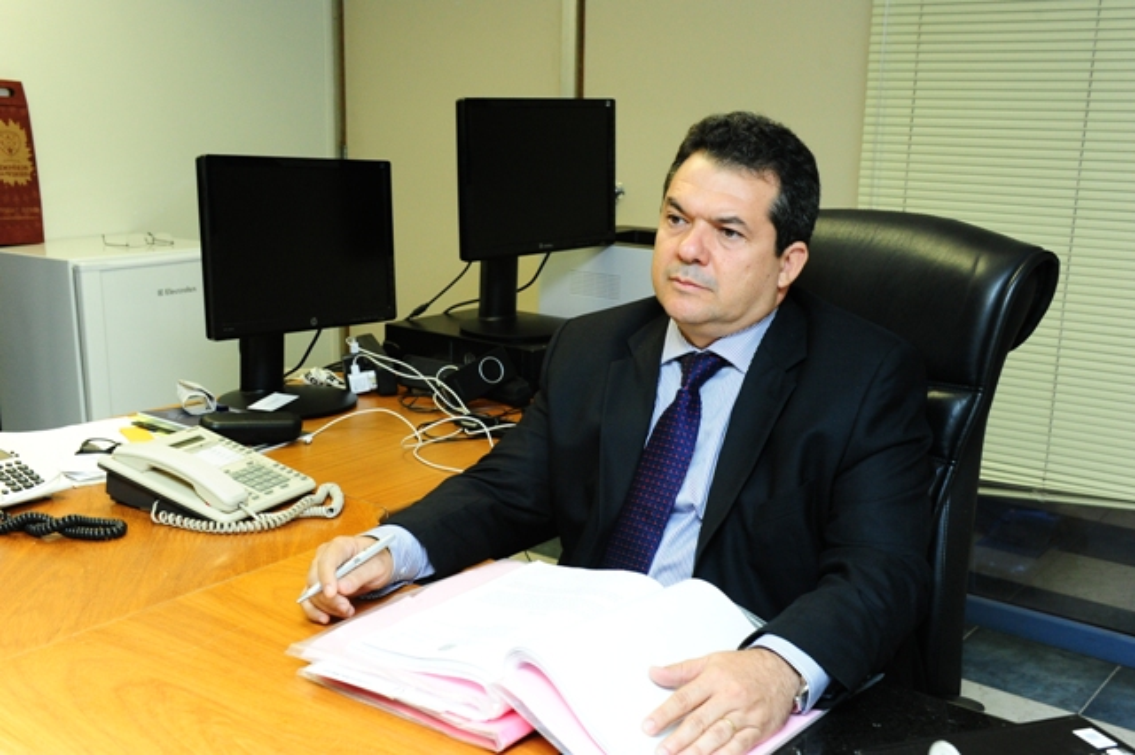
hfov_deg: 46.4
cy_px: 378
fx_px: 1323
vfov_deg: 31.9
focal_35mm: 42
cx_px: 568
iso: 3200
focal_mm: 42
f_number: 7.1
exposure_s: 1/60
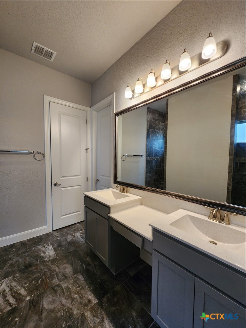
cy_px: 164
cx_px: 123
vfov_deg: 106.2
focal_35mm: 13
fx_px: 123
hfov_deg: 89.9
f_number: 2.2
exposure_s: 1/60
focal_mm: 2.2
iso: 160
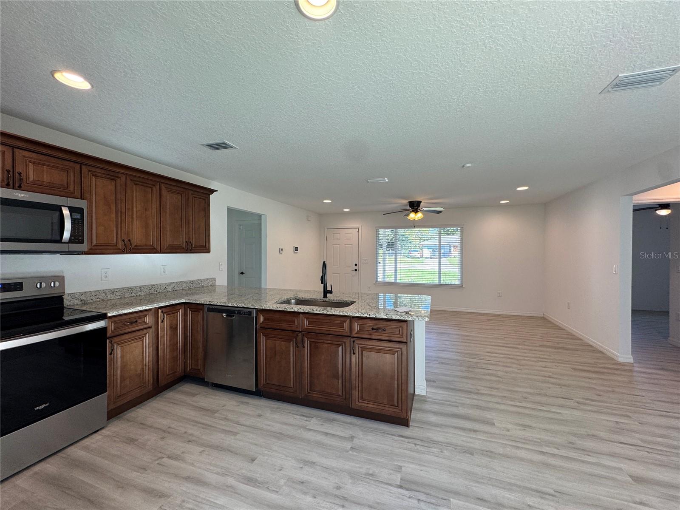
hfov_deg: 102.1
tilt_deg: -0.5
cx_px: 340
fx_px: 275
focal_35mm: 14
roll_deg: -0.1
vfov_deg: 85.7
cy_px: 255
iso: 125
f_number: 2.2
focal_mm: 2.22
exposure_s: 1/120
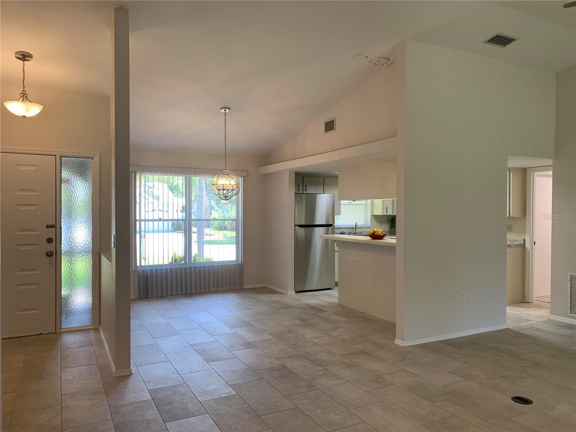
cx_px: 288
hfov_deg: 67.3
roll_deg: -1.2
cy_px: 216
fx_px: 433
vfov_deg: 53.1
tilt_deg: -1.7
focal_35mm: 26
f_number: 1.8
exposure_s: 1/60
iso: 50
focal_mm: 4.25
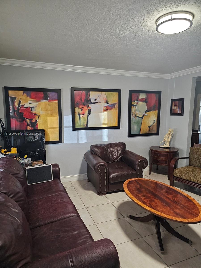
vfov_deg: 73.9
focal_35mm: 23
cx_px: 100
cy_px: 134
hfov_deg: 58.9
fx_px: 178
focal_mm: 6.3
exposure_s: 1/120
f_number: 1.7
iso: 1000
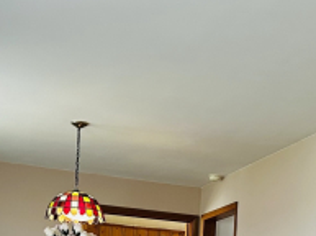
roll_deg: -2.6
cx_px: 176
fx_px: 820
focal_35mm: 90
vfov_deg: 15.2
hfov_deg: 21.8
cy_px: 351
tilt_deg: +0.0
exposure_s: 1/120
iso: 125
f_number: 1.5
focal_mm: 5.7
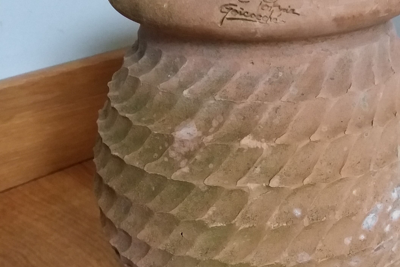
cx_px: 266
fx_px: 633
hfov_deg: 34.7
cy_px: 143
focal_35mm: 57
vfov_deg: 23.8
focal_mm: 3.7
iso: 250
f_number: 1.9
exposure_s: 1/17
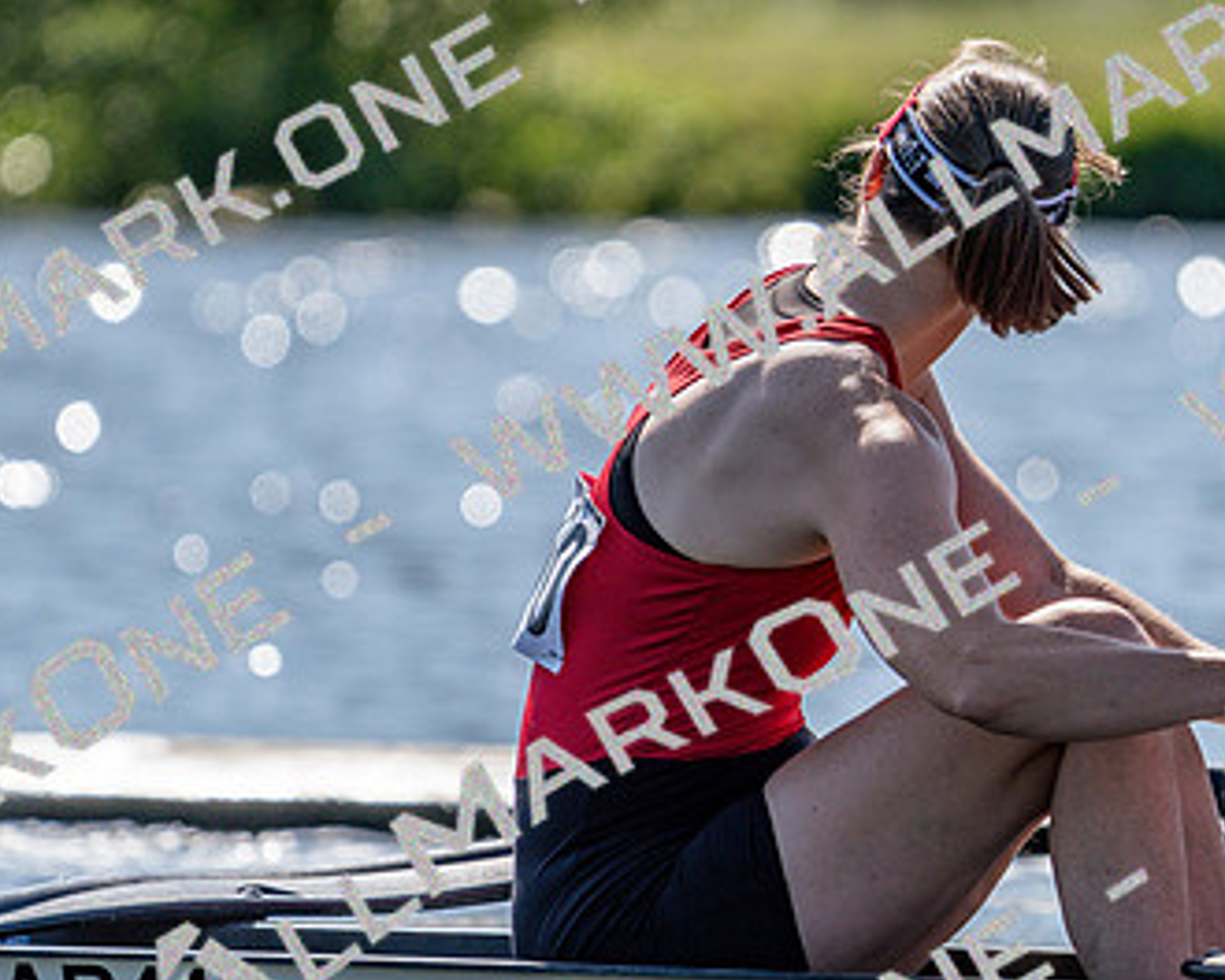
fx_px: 24799
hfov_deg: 2.8
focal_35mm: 684
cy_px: 510
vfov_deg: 2.3
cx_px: 909
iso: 250
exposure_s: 1/2000
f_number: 6.3
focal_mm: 415
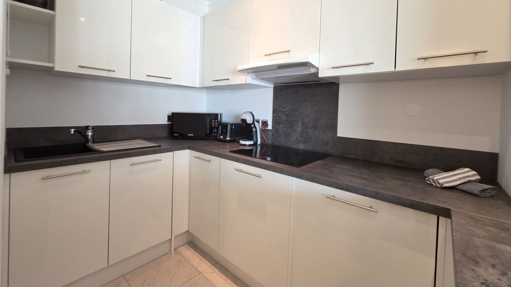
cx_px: 250
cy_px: 113
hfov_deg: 103.0
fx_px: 203
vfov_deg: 69.7
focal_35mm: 15
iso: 200
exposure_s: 1/50
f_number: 1.9
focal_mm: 2.2
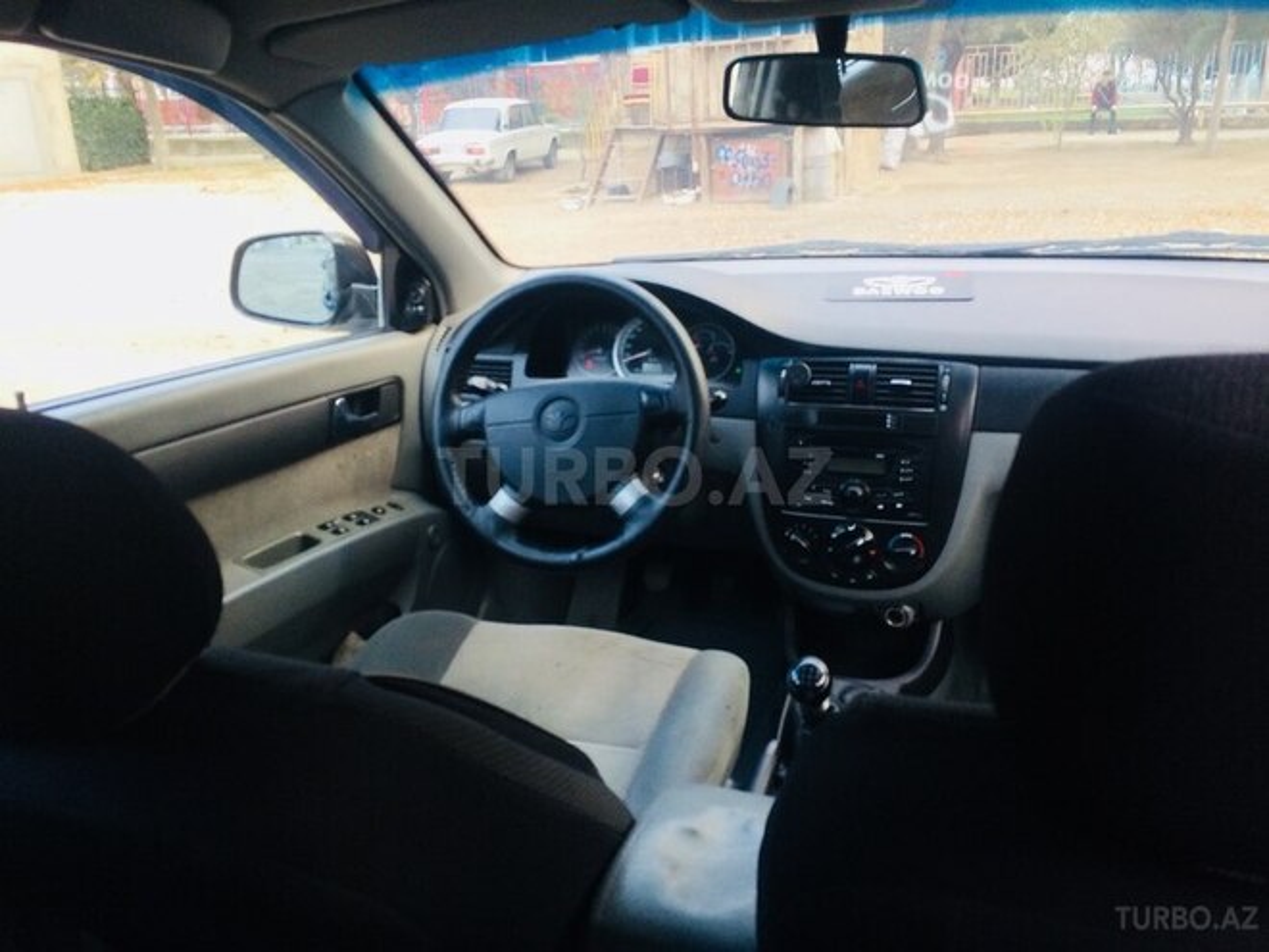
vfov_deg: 48.2
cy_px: 476
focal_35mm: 29
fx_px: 1063
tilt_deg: -20.9
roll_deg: +2.1
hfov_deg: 61.7
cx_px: 634
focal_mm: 4.15
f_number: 2.2
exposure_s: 1/33
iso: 50
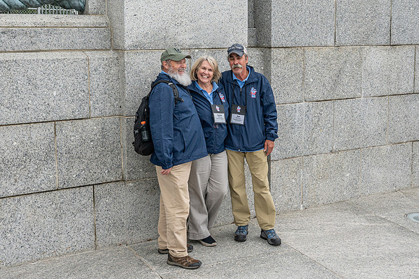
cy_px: 94
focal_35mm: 54
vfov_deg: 24.9
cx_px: 210
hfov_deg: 36.7
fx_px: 631
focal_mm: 32
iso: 640
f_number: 8
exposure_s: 1/400
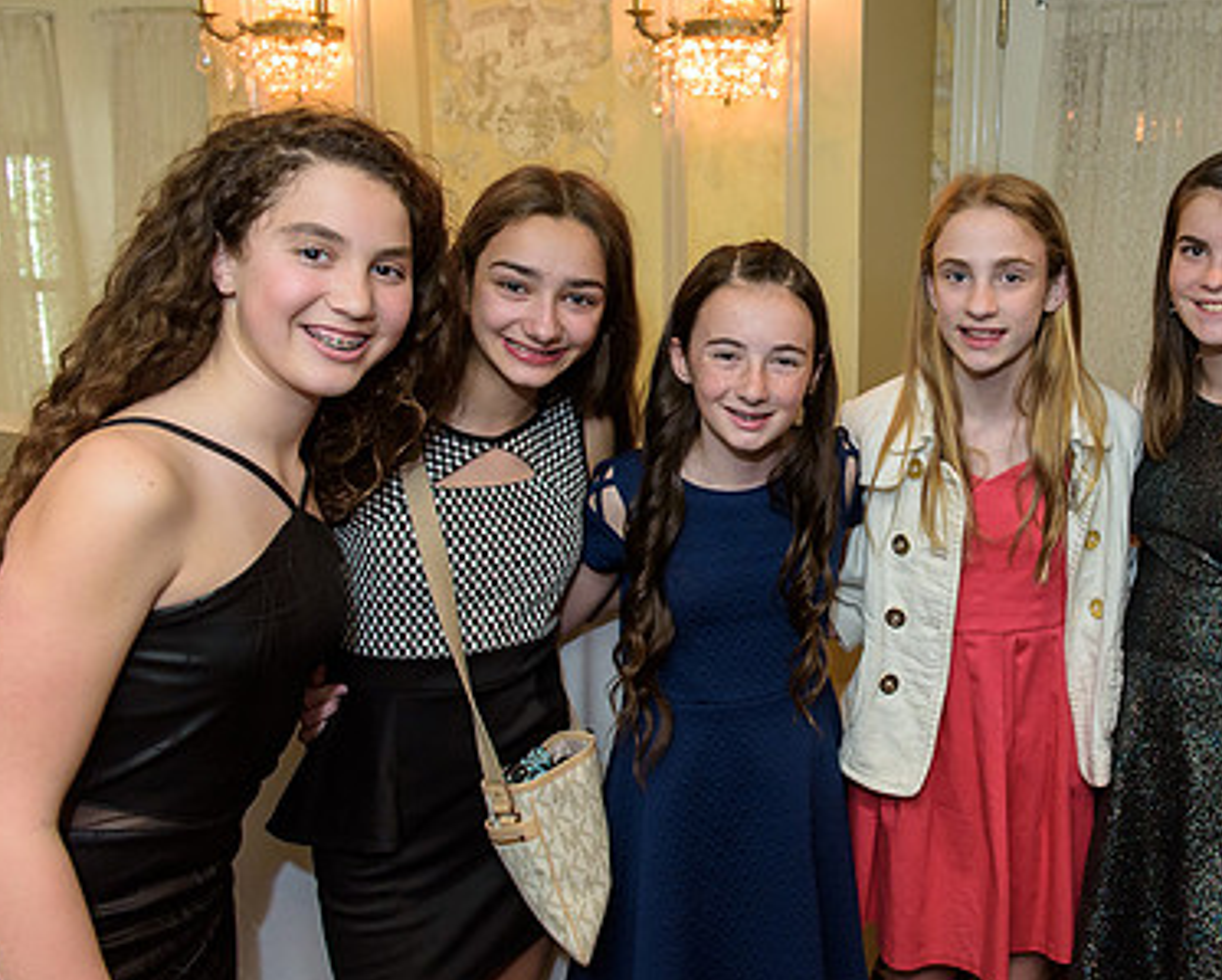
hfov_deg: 49.6
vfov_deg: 42.3
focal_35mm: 35
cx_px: 901
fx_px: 1267
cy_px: 474
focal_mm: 24
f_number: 3.2
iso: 1600
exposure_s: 1/125
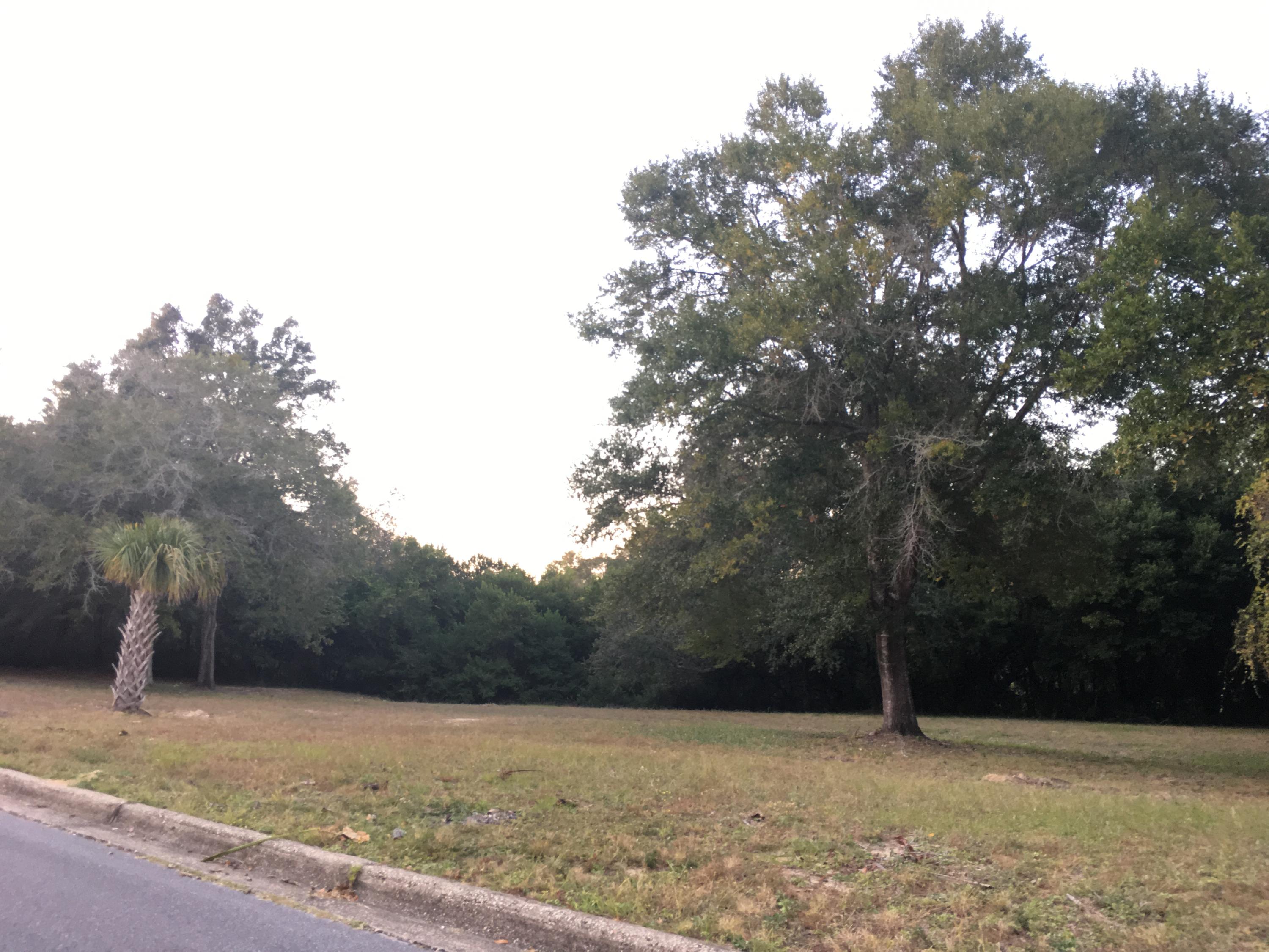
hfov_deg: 61.7
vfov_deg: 48.2
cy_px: 476
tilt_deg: +8.8
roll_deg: +1.3
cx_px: 634
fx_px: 1063
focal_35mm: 29
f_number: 2.2
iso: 50
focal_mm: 4.15
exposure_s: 1/30
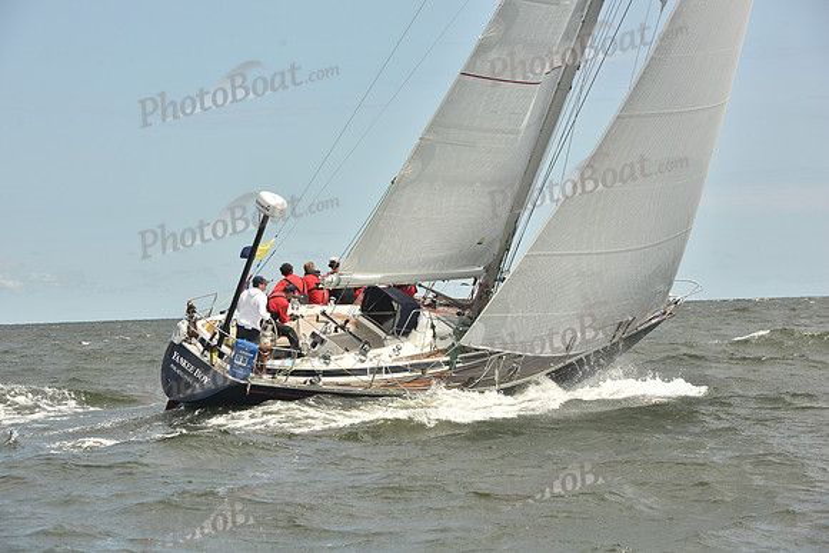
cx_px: 414
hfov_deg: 17.6
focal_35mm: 116
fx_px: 2672
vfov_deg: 11.8
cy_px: 276
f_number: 9
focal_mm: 116
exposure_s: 1/800
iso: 250
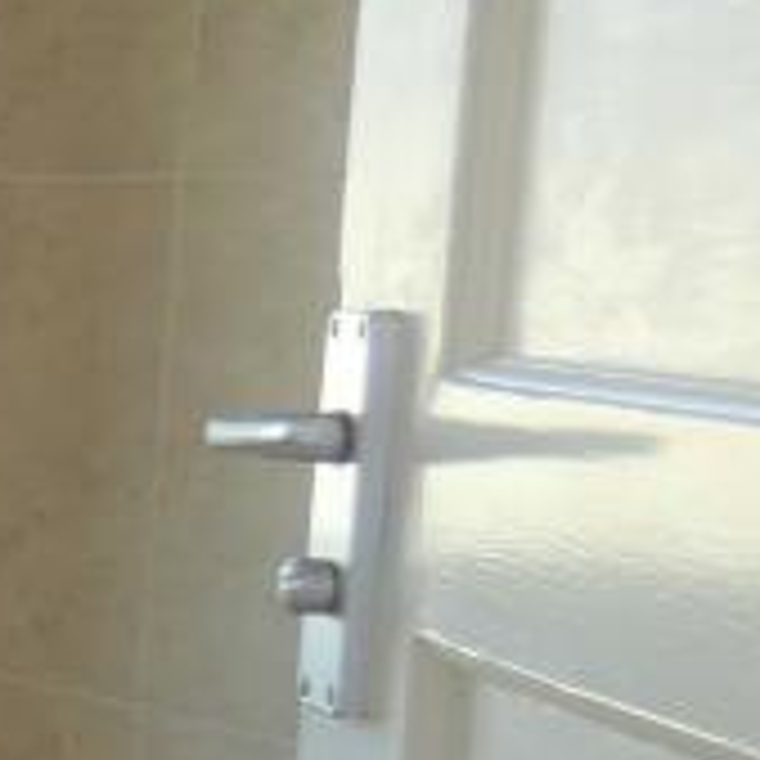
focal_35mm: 107
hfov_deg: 11.5
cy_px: 589
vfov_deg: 16.2
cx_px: -1358
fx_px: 2658
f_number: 2.8
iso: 80
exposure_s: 1/60
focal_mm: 3.6
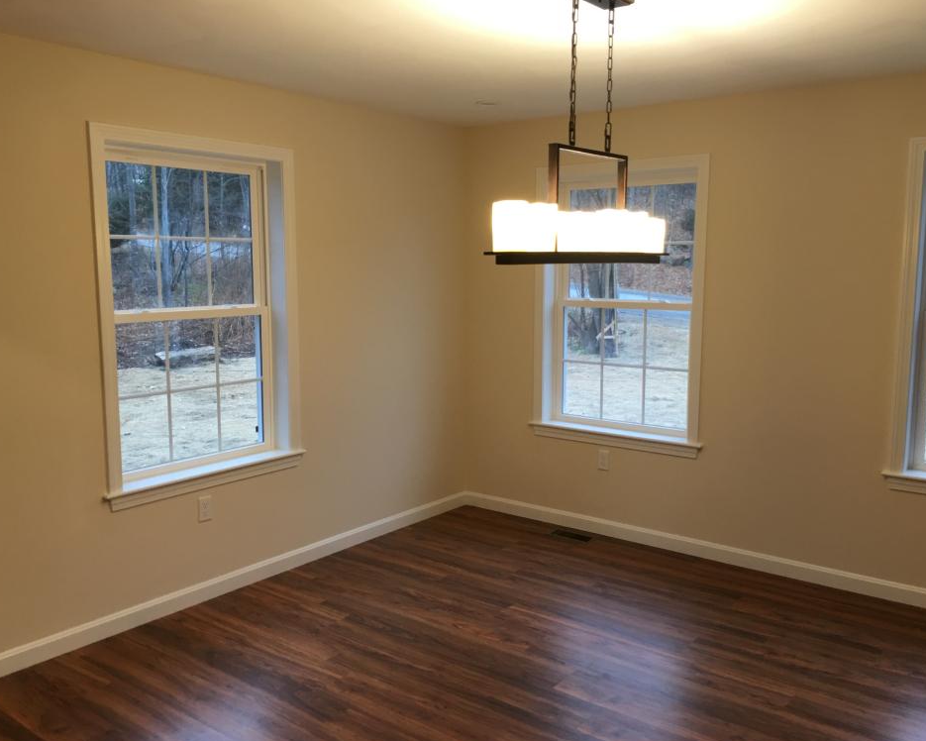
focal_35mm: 31
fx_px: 850
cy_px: 374
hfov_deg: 57.2
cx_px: 463
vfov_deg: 47.1
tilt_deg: -7.7
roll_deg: -1.2
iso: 25
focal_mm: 4.15
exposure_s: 1/15
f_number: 2.2
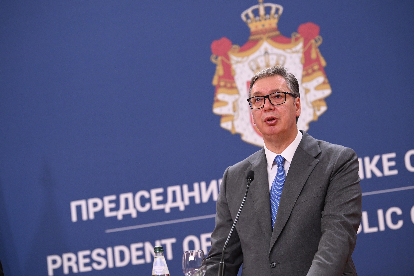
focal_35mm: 140
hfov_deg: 14.7
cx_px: 207
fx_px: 1610
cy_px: 138
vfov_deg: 9.8
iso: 3200
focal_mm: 140
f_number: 4
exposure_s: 1/400
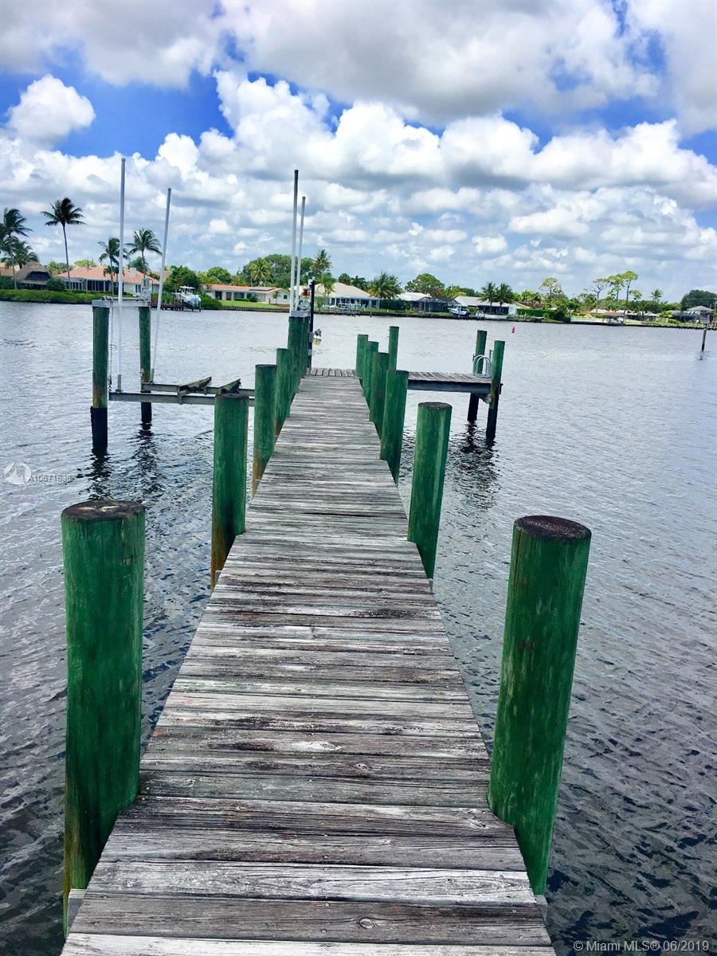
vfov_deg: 61.7
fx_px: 801
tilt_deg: -13.0
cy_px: 478
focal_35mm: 29
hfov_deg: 48.2
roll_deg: -5.2
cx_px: 358
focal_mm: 4.15
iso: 25
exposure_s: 1/1923
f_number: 2.2
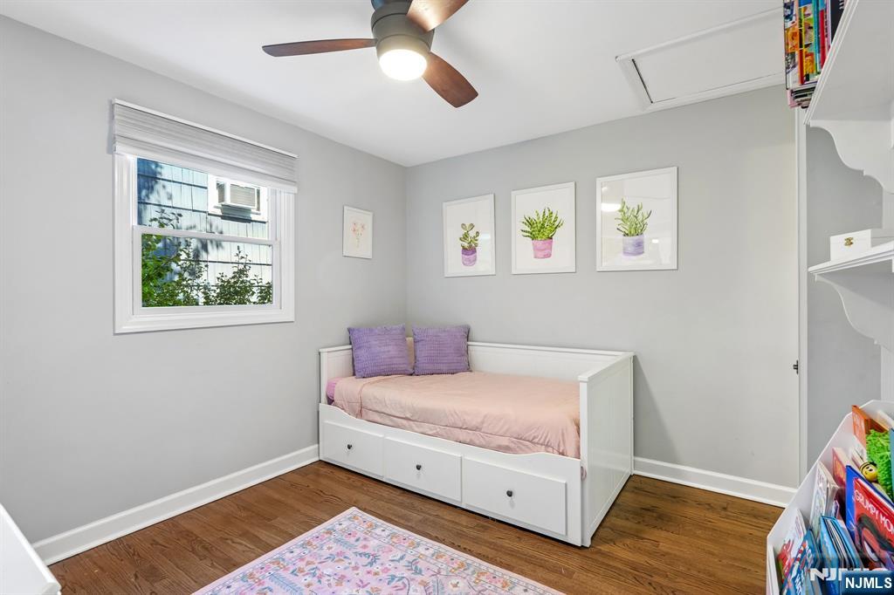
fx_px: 422
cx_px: 447
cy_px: 298
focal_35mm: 17
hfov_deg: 93.3
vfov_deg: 70.4
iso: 400
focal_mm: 17
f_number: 9
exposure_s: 1/6
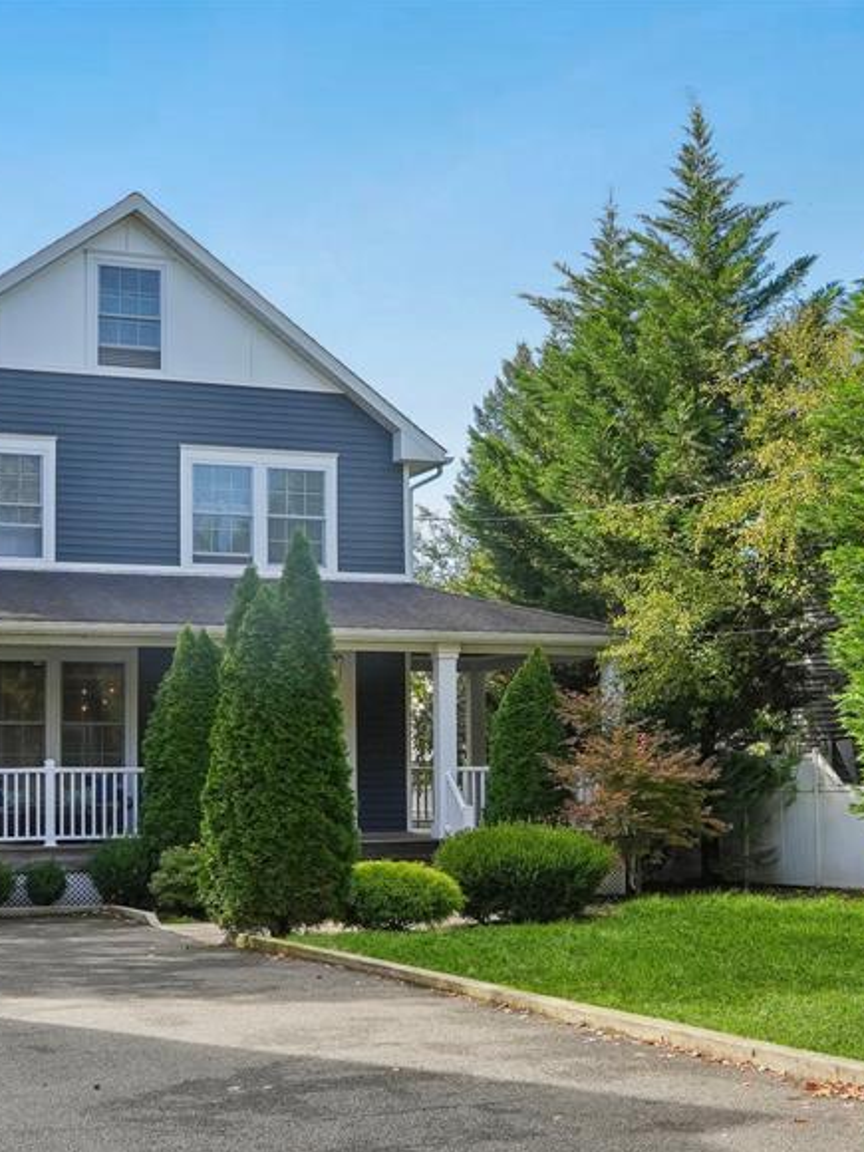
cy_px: 673
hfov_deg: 26.1
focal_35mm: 56
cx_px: 510
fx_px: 1864
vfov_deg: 34.3
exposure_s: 1/160
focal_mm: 22.6
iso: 320
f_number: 11
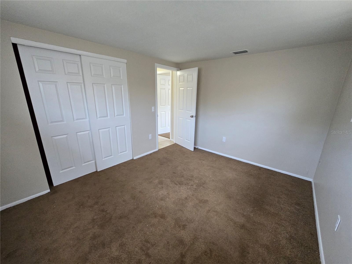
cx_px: 176
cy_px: 132
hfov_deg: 106.2
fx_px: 132
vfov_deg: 89.9
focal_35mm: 13
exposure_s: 1/100
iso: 640
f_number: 2.2
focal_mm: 2.2
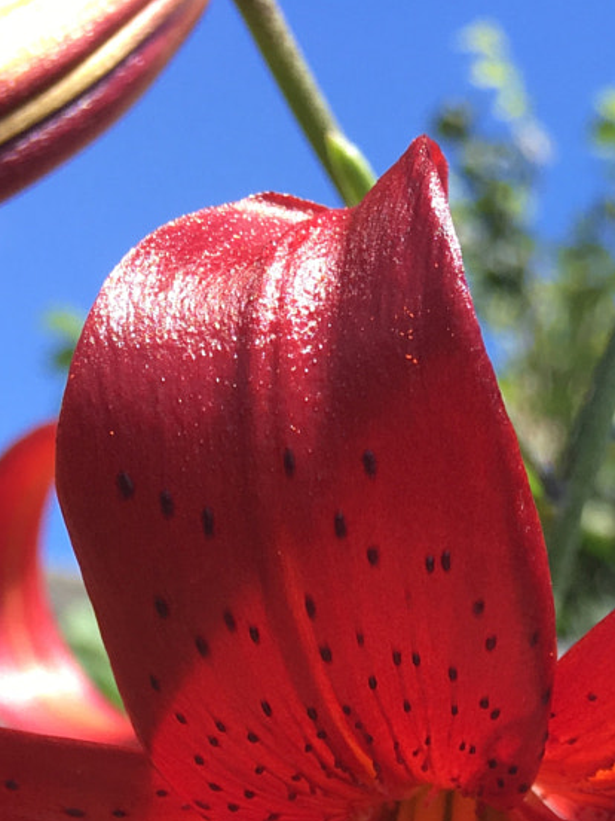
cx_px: 428
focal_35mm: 84
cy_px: 1163
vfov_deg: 20.5
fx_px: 1990
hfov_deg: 17.5
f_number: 2.2
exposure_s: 1/455
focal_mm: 4.15
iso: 25
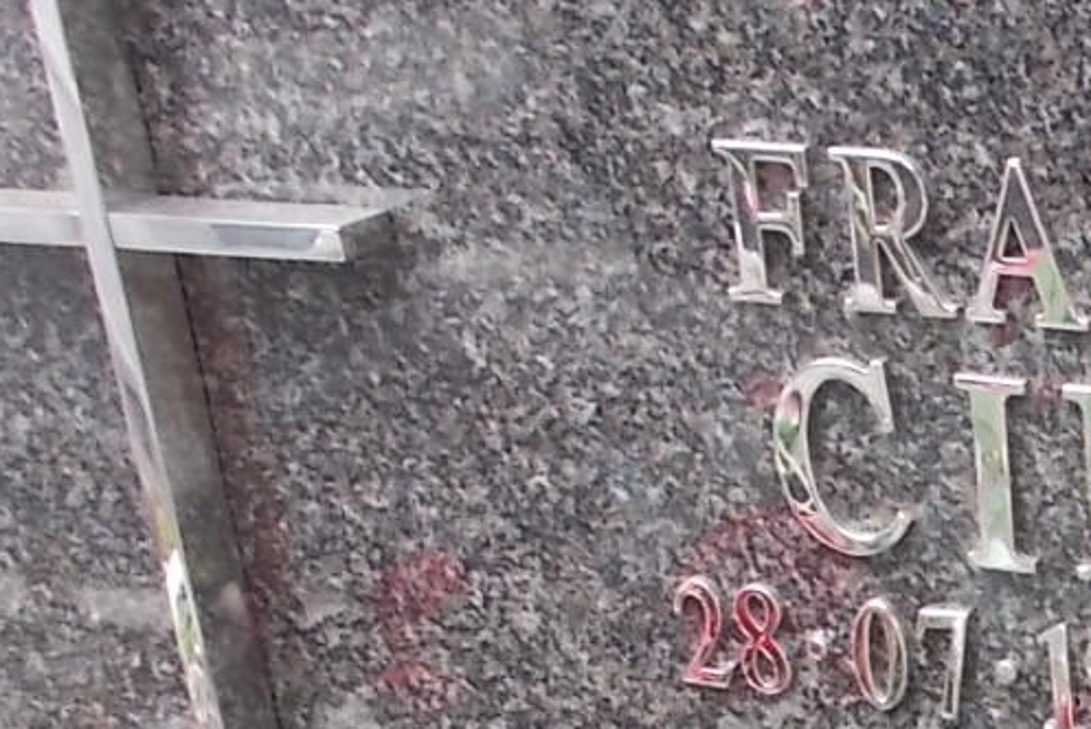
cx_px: 1361
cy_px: 678
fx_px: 2638
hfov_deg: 21.4
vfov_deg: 15.5
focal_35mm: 87
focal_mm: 4.6
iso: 80
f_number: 3.2
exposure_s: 1/100
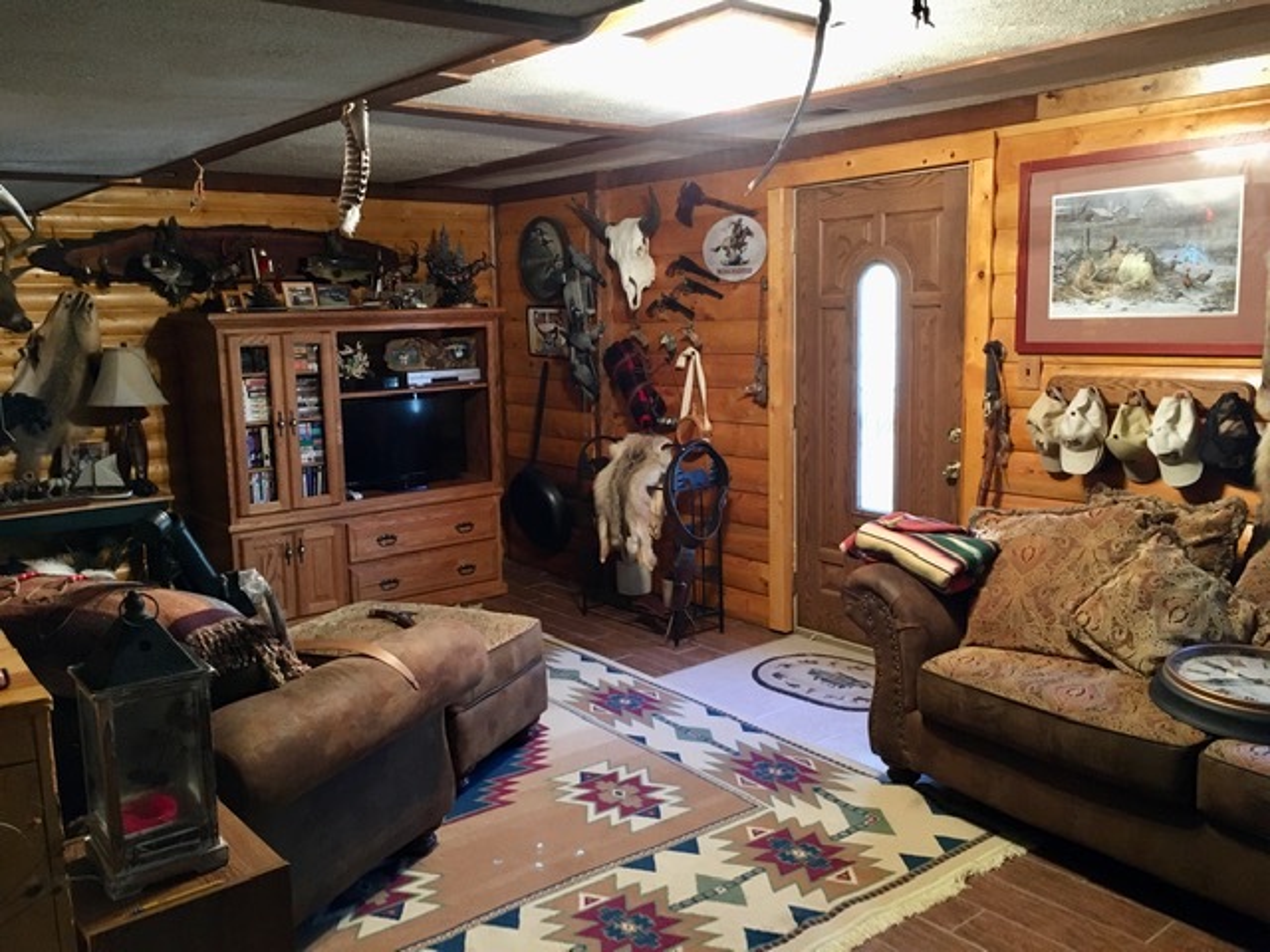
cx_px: 635
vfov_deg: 48.2
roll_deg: +1.4
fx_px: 1064
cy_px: 476
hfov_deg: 61.7
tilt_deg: -9.1
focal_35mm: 29
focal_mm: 4.15
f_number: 2.2
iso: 200
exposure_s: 1/15
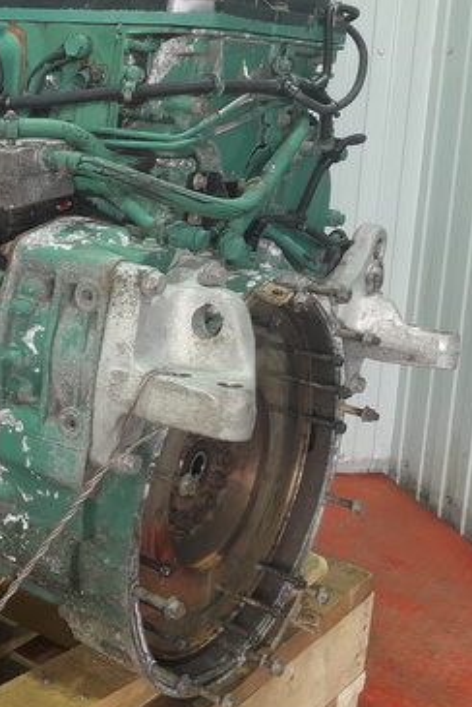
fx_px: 1001
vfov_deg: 38.7
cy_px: 294
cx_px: -33
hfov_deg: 24.9
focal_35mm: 51
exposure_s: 1/33
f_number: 1.9
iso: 50
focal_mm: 3.7
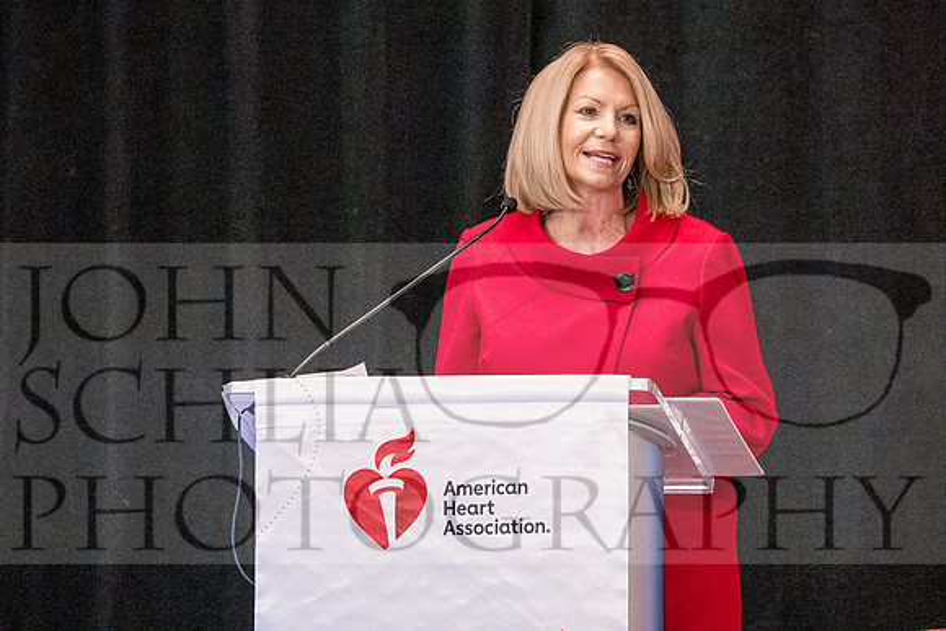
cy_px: 316
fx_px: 7517
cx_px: 473
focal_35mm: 286
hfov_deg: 7.2
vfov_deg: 4.8
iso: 6400
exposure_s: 1/100
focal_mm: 191
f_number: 4.5
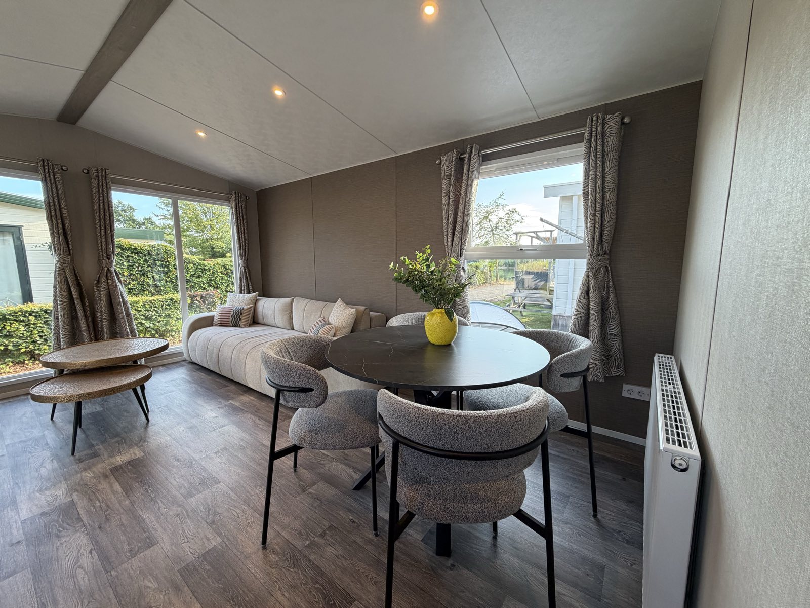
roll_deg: +0.5
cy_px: 304
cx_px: 405
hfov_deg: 102.1
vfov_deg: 85.7
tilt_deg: -7.8
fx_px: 328
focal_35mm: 14
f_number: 2.2
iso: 125
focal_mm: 2.22
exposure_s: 1/100
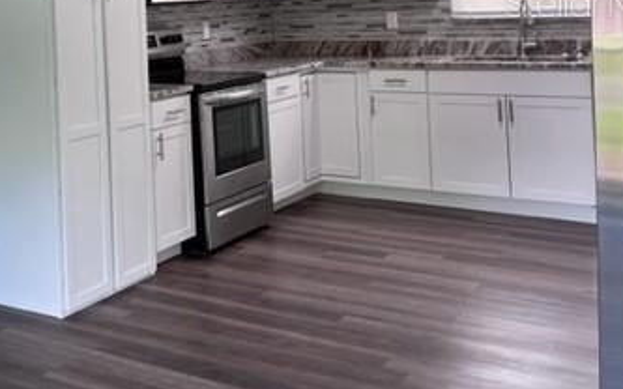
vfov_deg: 23.4
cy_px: 2
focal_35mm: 53
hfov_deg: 36.2
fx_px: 900
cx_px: 82
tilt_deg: -0.2
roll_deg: +2.4
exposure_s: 1/120
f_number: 1.6
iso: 125
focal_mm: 5.1
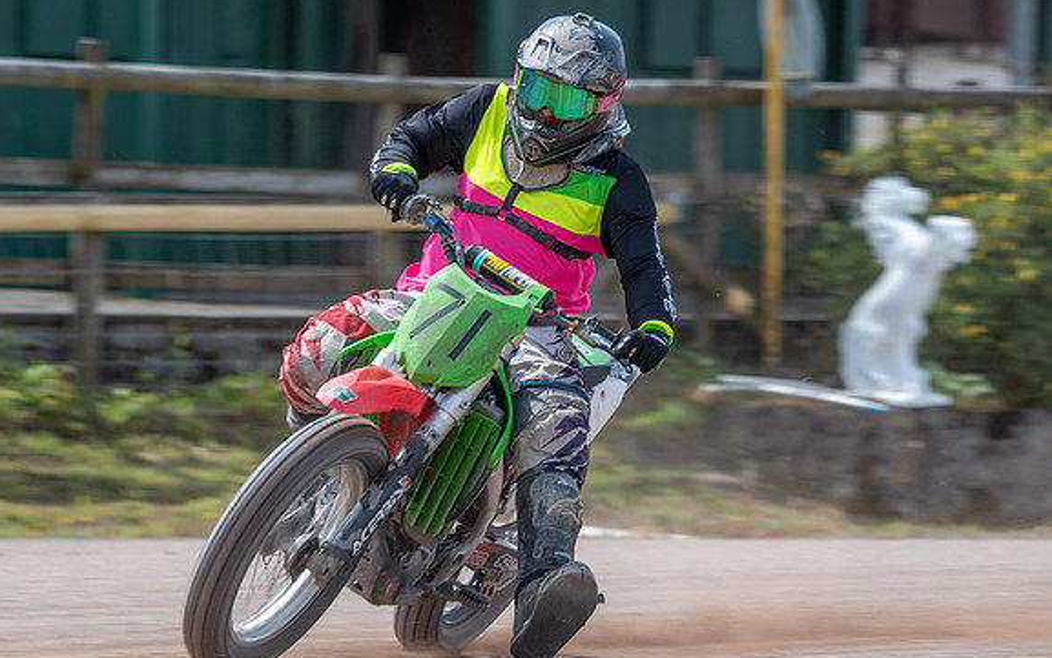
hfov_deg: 5.9
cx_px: 433
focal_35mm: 356
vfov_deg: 3.7
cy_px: 390
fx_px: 10210
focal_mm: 280
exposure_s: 1/250
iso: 160
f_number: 8
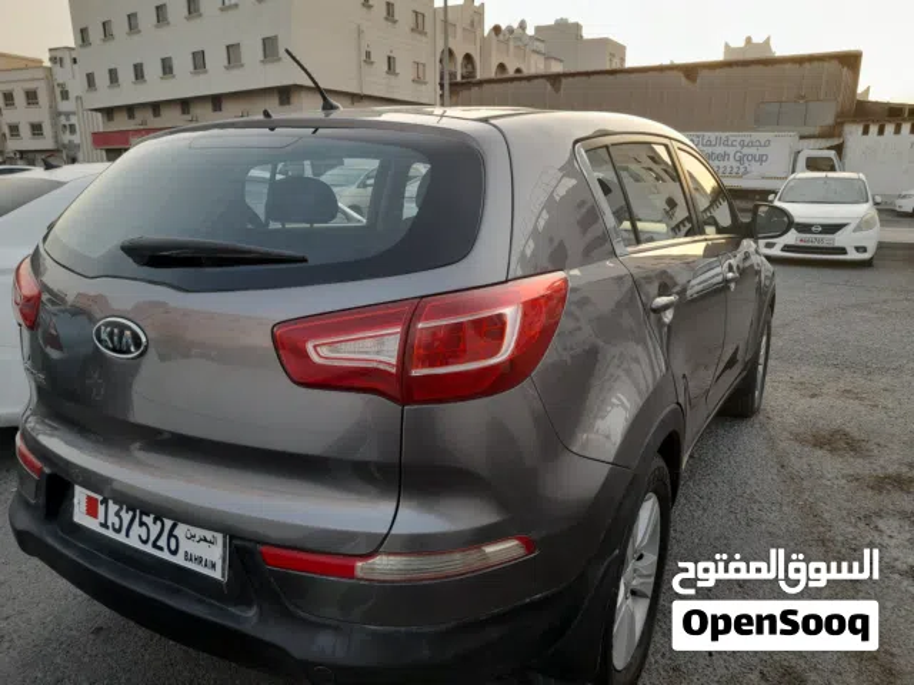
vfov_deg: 54.9
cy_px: 342
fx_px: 660
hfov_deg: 69.4
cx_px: 457
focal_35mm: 25
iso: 25
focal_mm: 4.6
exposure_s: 1/50
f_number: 2
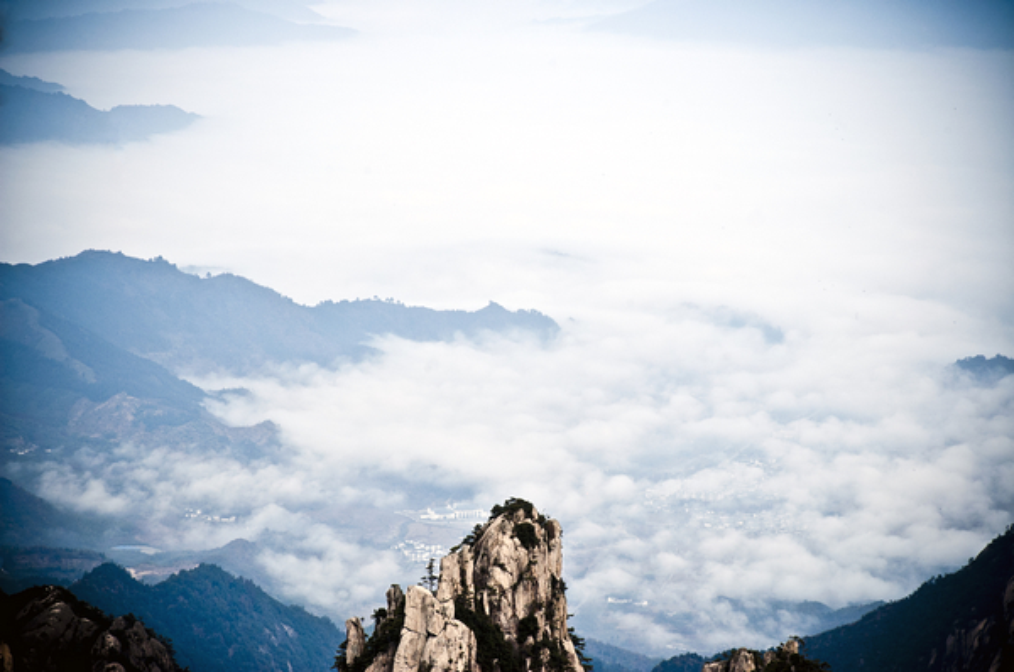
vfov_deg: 8.7
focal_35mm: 158
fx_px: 4429
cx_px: 507
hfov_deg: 13.1
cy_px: 336
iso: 200
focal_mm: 105
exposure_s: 1/250
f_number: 9
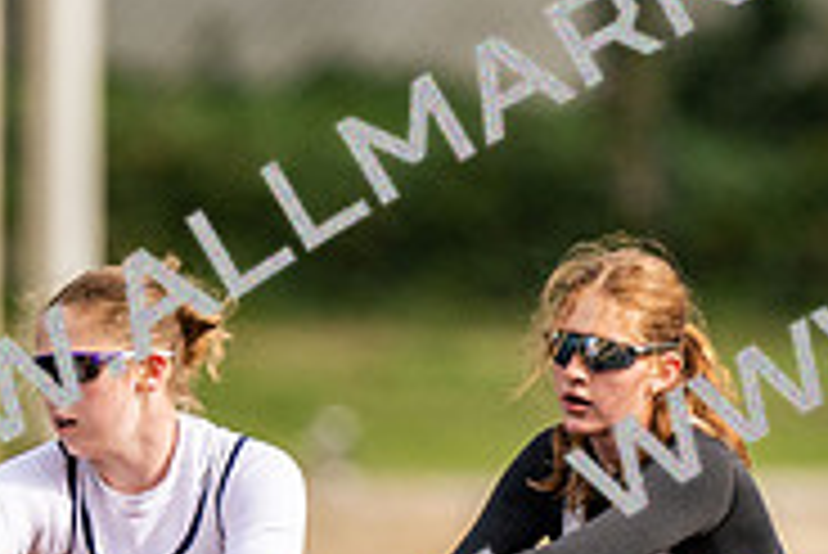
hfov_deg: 0.7
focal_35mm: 2840
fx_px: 65370
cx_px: 238
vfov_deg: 0.5
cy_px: 592
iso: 250
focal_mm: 600
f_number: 4
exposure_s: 1/2500
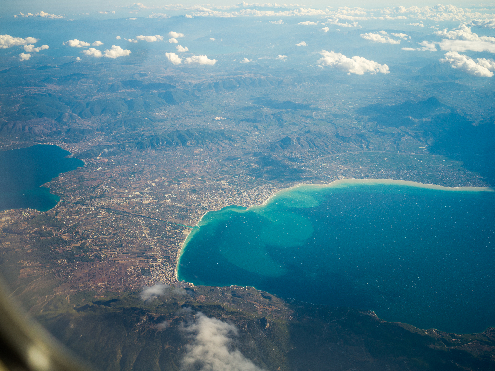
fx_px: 500
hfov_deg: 52.6
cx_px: 248
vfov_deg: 40.7
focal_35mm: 35
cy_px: 186
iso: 100
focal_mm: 45
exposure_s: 1/250
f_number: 8
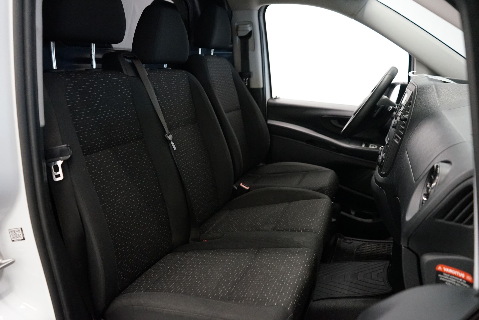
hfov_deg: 65.5
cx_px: 240
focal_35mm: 28
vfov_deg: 46.4
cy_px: 160
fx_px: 373
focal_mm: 28
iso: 5000
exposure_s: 1/160
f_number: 3.5
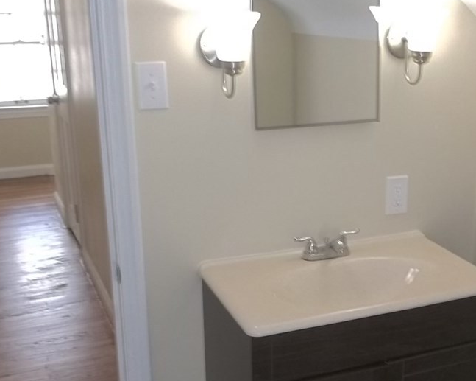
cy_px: 219
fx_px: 718
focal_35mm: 51
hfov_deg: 36.0
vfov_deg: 29.6
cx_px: 342
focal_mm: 5.9
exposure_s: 1/30
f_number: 3.3
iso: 160
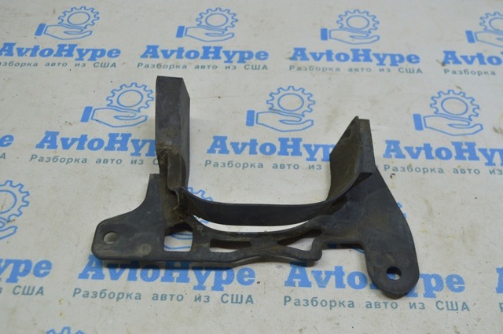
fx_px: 586
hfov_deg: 46.5
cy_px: 167
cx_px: 252
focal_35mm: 42
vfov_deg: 31.8
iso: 400
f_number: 5.6
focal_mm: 28
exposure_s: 1/40
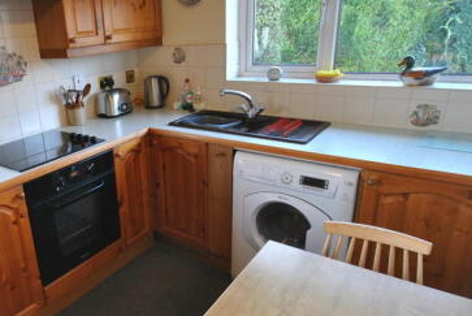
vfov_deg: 48.0
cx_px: 133
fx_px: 354
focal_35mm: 27
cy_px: 157
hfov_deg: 64.3
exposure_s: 1/30
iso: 320
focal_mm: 10
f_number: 4
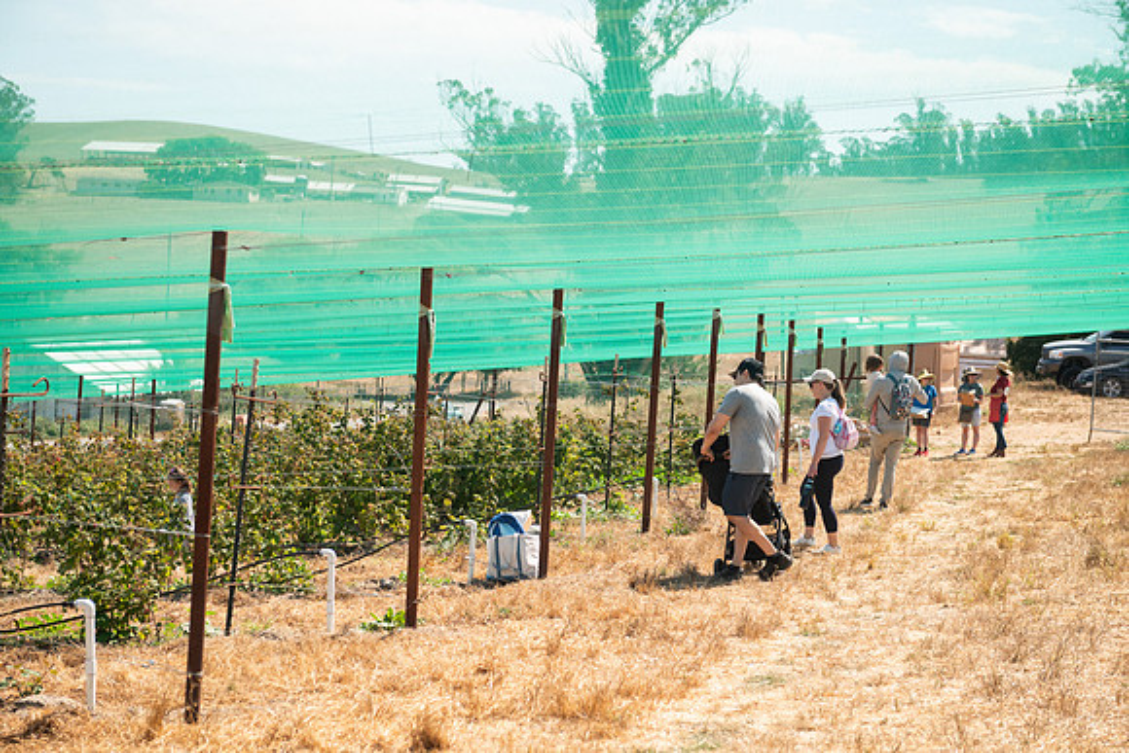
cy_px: 376
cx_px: 564
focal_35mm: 70
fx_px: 2196
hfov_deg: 28.8
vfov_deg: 19.5
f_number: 4
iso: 500
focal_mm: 70
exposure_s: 1/4000
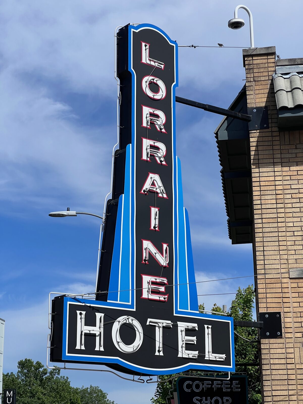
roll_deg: +0.5
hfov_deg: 19.1
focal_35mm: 77
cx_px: 152
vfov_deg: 25.3
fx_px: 899
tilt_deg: +17.3
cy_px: 202
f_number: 2.8
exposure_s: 1/1376
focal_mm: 9
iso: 32
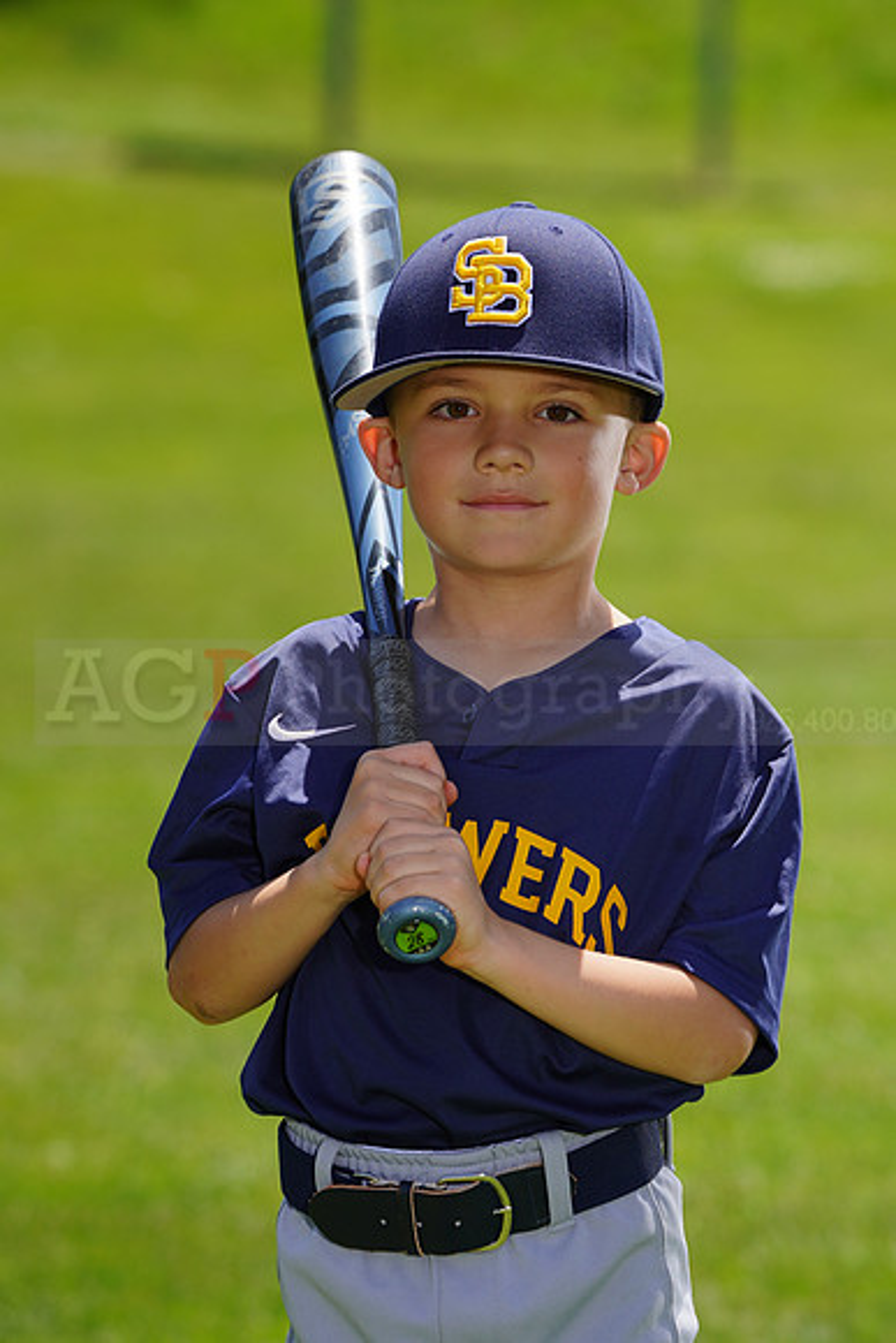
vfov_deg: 7.5
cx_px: 448
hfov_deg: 5.0
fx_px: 10222
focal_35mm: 274
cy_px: 672
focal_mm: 274
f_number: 9
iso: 100
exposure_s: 1/250
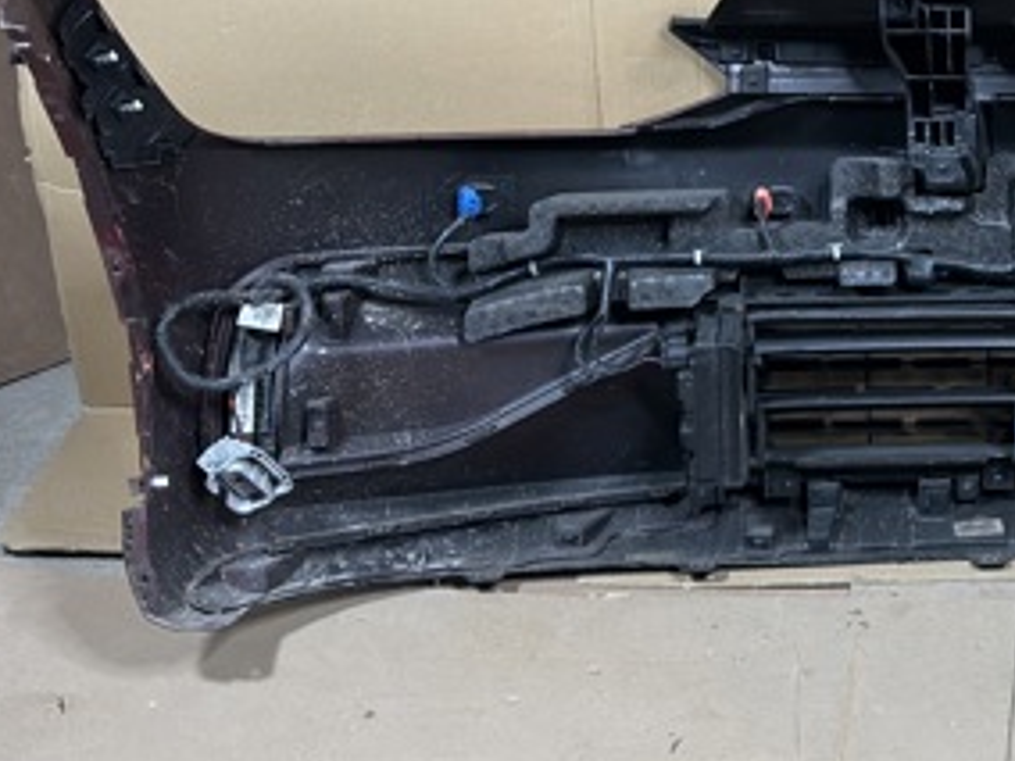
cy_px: 141
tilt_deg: -21.7
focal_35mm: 108
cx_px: 1094
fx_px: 3167
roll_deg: -0.1
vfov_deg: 13.6
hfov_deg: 17.6
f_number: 1.78
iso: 200
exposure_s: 1/50
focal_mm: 6.86
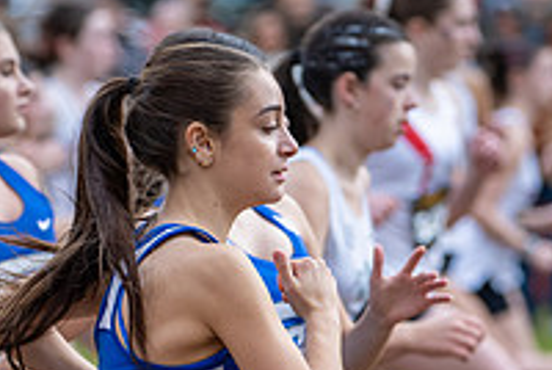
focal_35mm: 498
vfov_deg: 2.8
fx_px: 7647
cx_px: 125
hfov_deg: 4.1
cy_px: 329
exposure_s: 1/1000
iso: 250
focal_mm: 130
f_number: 2.8
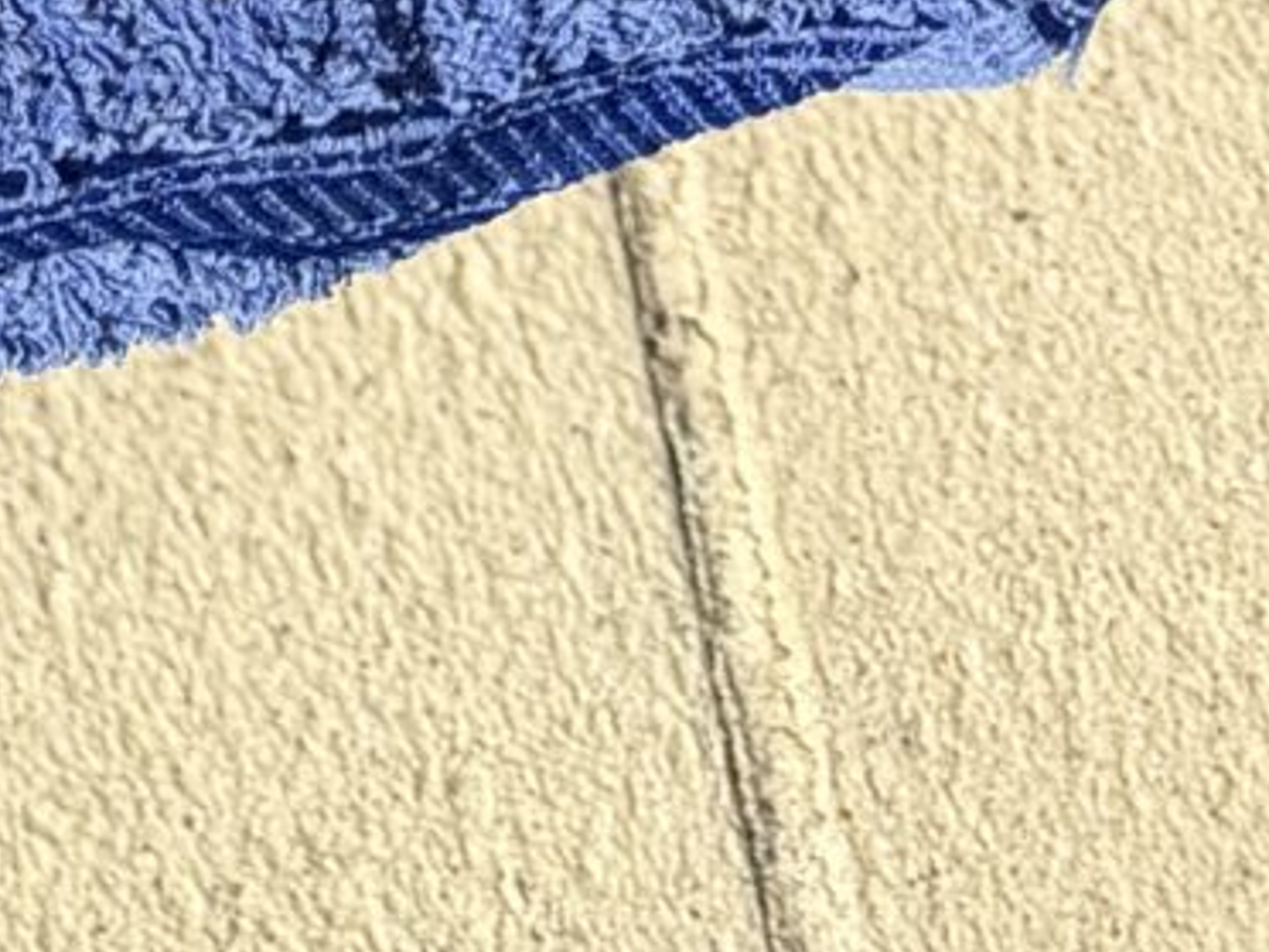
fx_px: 6049
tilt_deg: -62.3
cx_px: -1893
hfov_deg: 10.2
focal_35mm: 165
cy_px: -3180
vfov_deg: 6.6
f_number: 1.78
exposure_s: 1/4405
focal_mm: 6.76
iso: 80
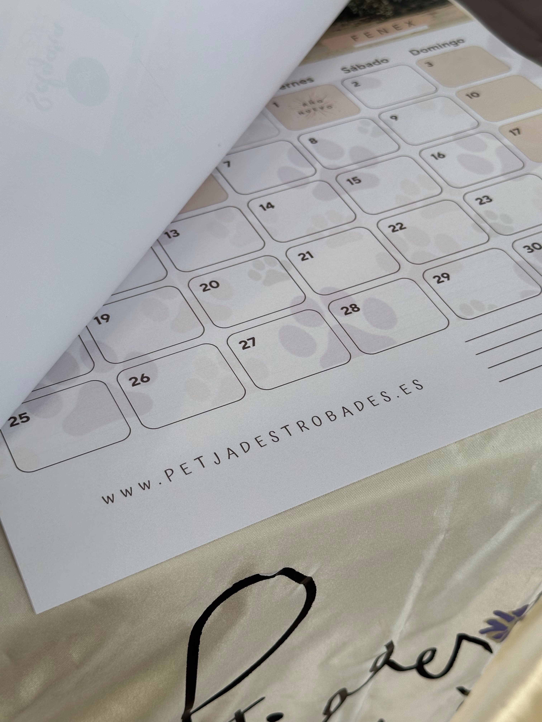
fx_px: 1002
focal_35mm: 48
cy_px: 361
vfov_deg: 39.7
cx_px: 271
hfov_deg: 30.3
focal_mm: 6.86
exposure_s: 1/281
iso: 64
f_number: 1.78
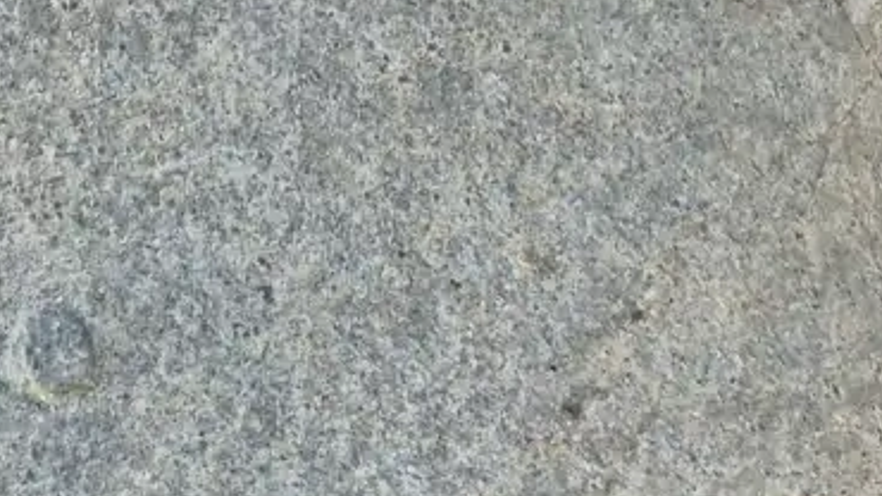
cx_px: 1499
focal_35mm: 130
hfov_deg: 14.8
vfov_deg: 8.7
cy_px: 1042
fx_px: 3040
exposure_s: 1/261
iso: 25
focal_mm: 5.4
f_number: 1.8
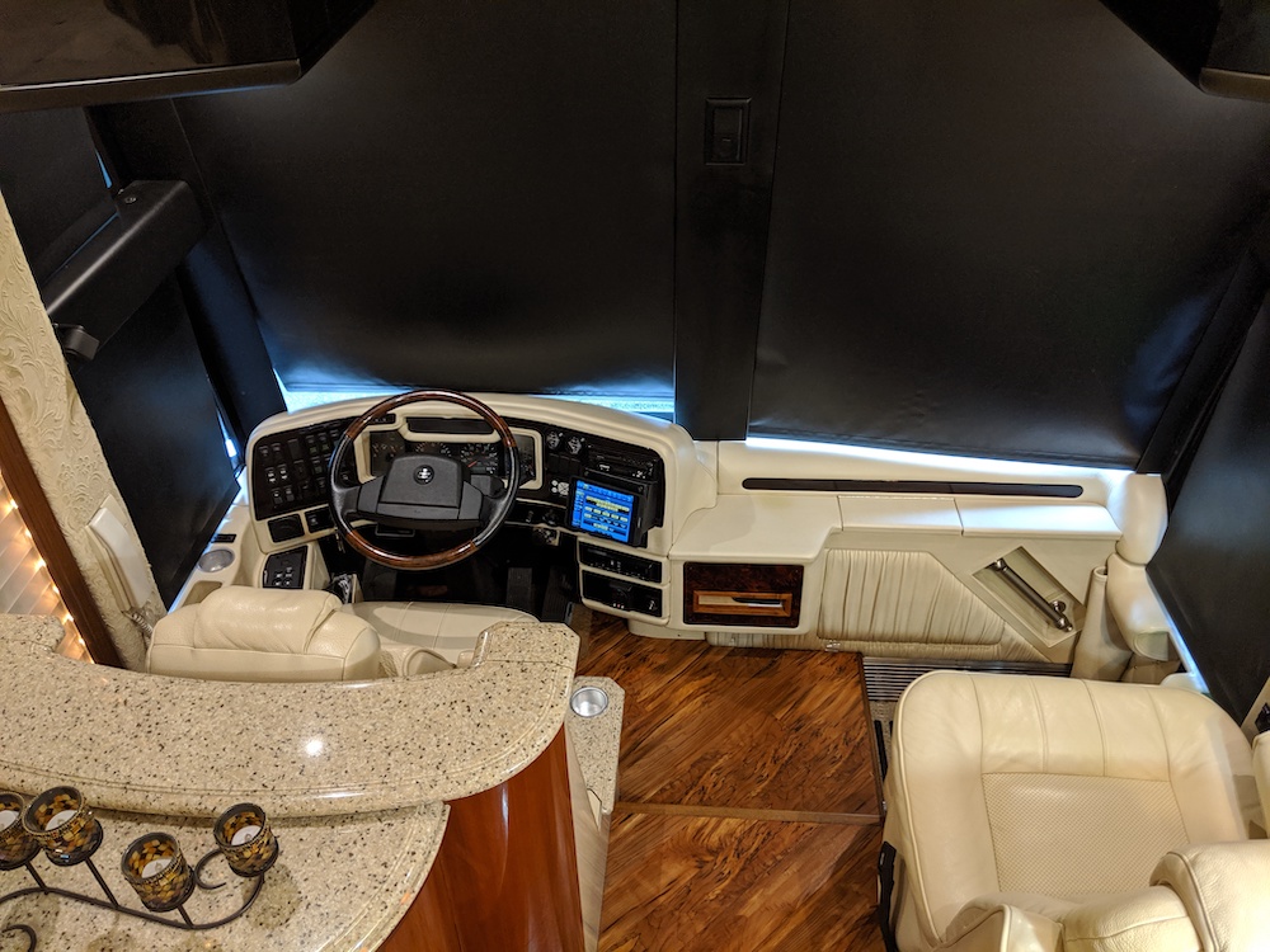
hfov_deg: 65.3
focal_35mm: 27
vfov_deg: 51.4
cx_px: 635
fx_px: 991
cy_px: 476
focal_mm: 4.44
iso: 244
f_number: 1.8
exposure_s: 1/40.1
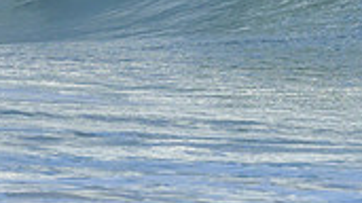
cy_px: -90
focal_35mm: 2836
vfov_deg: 0.4
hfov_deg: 0.8
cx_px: 383
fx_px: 27209
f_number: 6.3
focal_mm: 800
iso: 1100
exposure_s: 1/2500
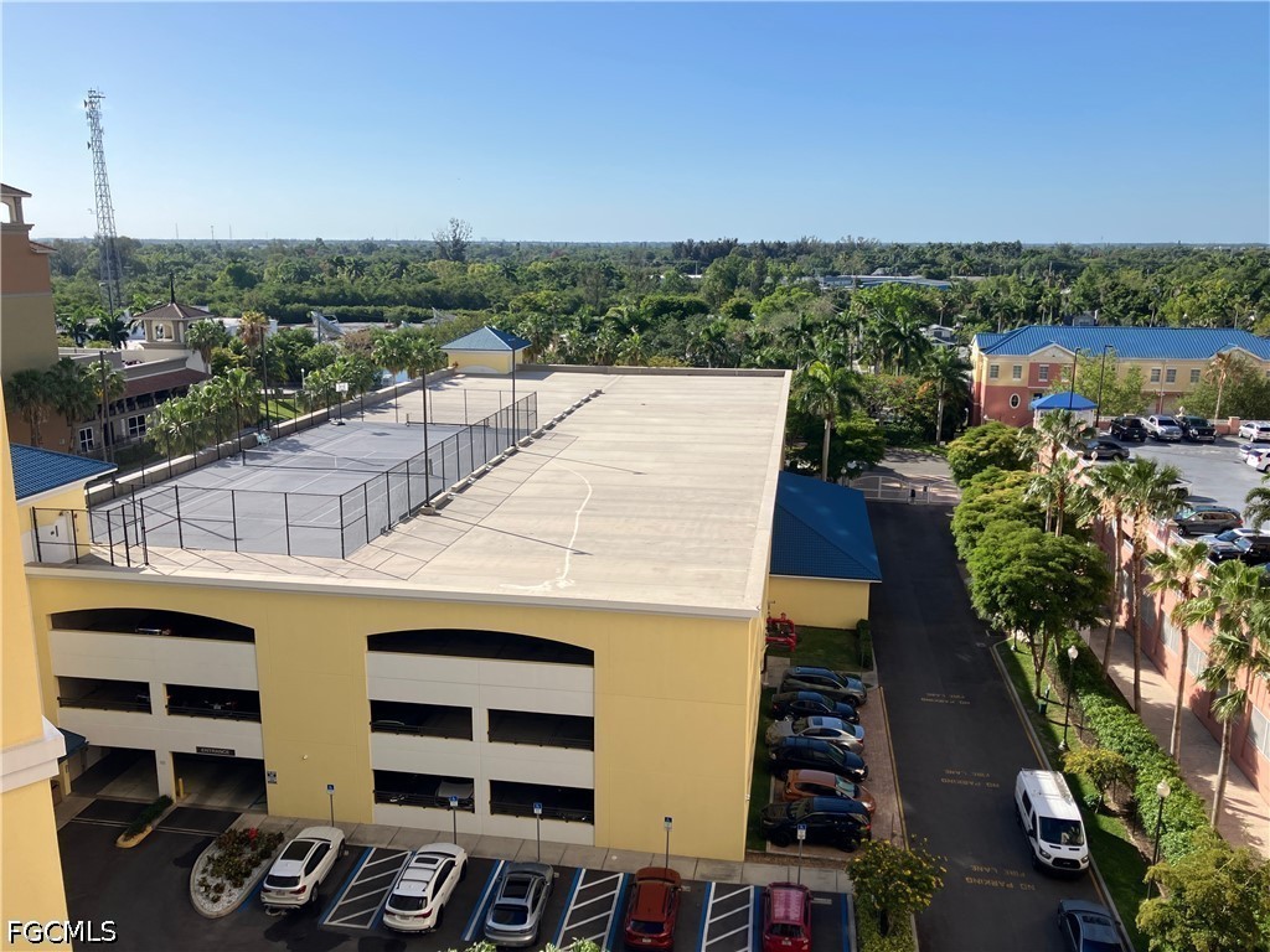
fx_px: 1027
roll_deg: +0.0
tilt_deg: -11.6
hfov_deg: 63.4
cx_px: 635
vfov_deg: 49.7
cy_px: 476
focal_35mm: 28
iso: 32
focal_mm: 3.99
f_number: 1.8
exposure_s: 1/2208
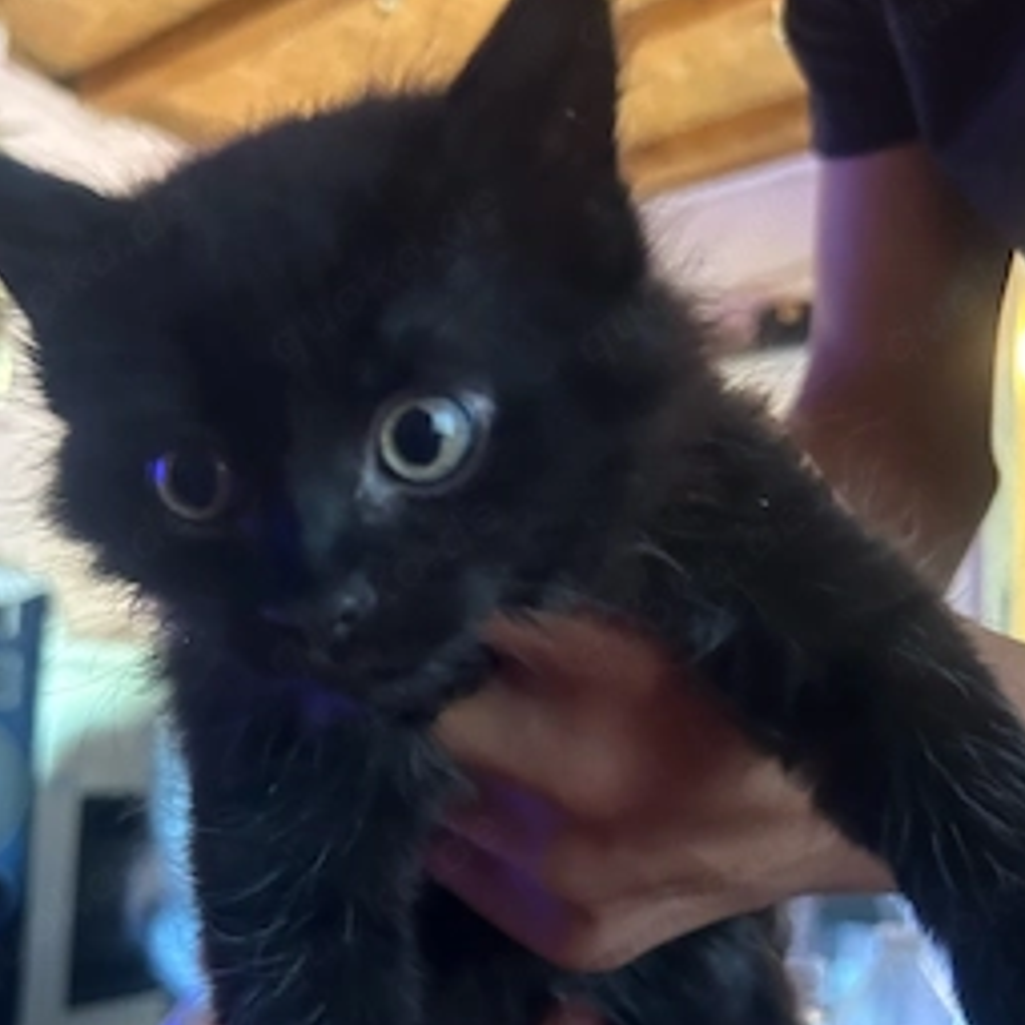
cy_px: 631
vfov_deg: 45.7
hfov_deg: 46.0
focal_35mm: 36
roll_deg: -2.4
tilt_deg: +4.0
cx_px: 470
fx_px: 1206
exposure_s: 1/38
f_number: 1.5
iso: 640
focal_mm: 5.7
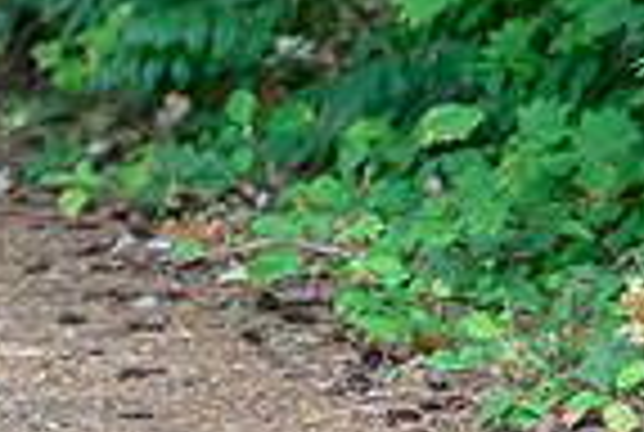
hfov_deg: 4.0
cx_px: -400
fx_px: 9071
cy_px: -254
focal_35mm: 506
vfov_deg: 2.7
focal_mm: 94
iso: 5600
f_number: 2.8
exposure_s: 1/800
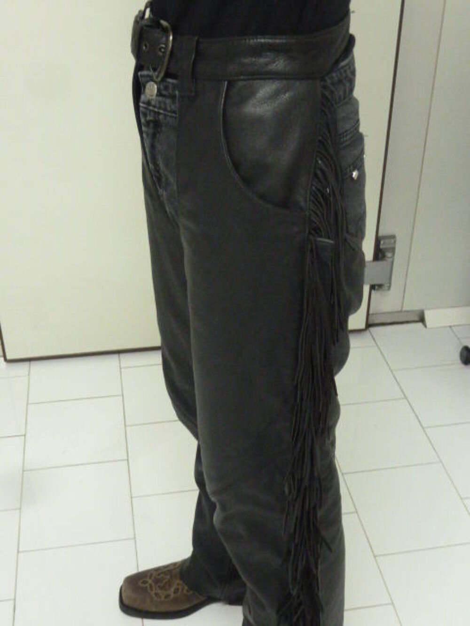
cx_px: 235
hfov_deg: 32.9
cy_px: 313
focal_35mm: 44
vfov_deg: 42.9
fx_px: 796
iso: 800
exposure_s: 1/15
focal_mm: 7.3
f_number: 3.7
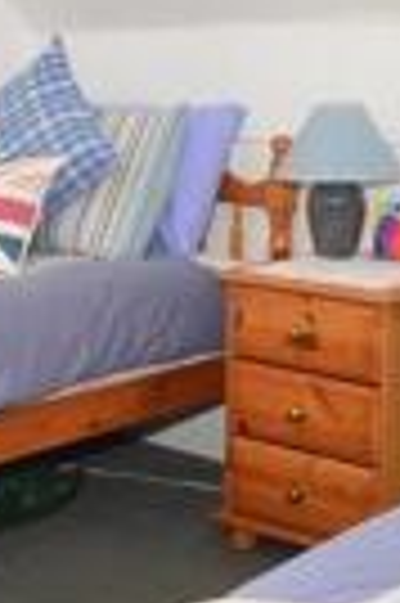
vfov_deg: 24.2
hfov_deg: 16.6
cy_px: 14
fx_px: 1344
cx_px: 400
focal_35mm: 80
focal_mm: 11
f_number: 11
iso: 640
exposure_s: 1/40
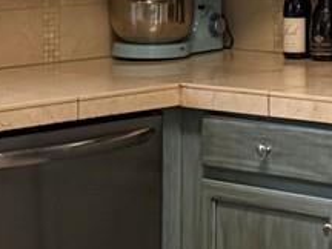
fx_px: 1707
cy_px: -98
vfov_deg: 8.2
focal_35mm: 178
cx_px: 555
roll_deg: +0.8
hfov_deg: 10.6
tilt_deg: -1.1
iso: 160
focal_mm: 6.76
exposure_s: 1/60
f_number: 1.78
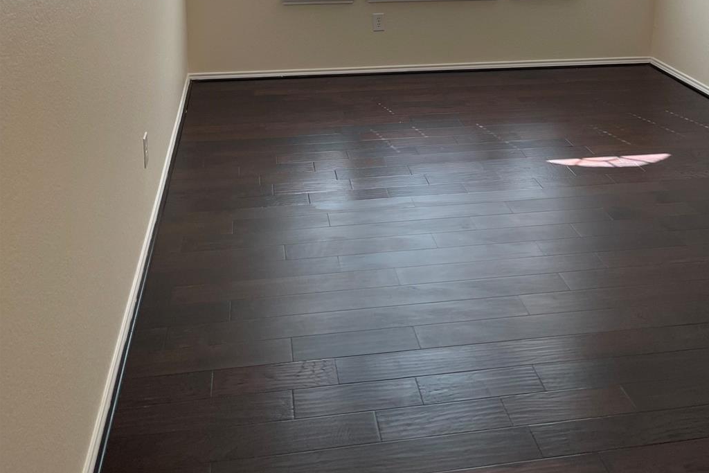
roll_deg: +0.7
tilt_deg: -9.3
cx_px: 398
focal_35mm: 39
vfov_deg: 31.4
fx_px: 768
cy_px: -10
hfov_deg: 49.4
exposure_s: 1/120
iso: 64
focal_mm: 5.1
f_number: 1.6
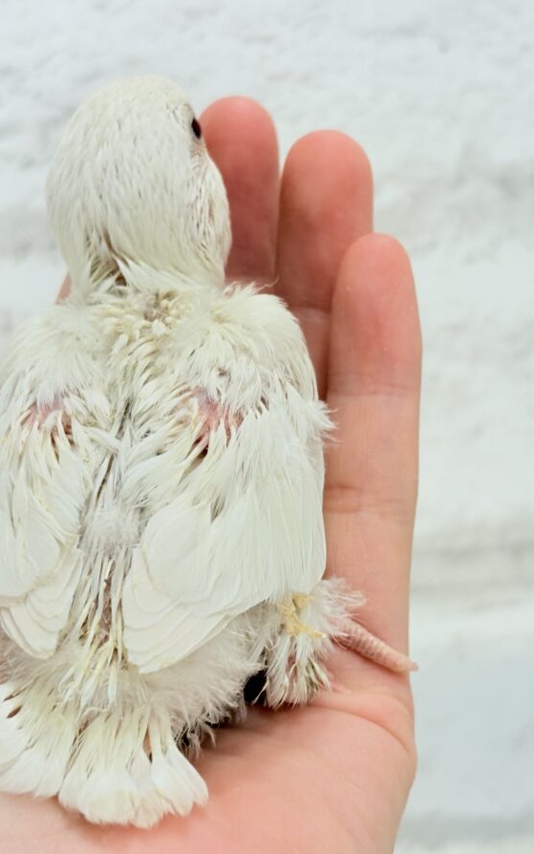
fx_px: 1723
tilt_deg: -12.0
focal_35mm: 74
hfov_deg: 17.6
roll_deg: +2.7
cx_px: 314
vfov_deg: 27.8
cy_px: 425
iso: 32
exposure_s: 1/50
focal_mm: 5.96
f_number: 1.6
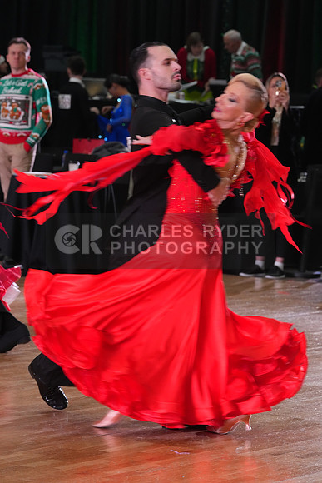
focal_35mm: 171
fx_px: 2293
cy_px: 242
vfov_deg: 12.0
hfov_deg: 8.0
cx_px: 161
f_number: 8
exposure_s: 1/200
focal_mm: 171
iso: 4000
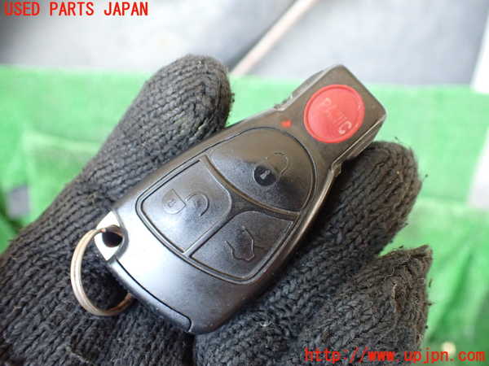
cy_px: 183
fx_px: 424
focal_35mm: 30
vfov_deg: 46.8
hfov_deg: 60.0
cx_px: 244
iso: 800
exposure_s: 1/125
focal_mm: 5.4
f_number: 2.3
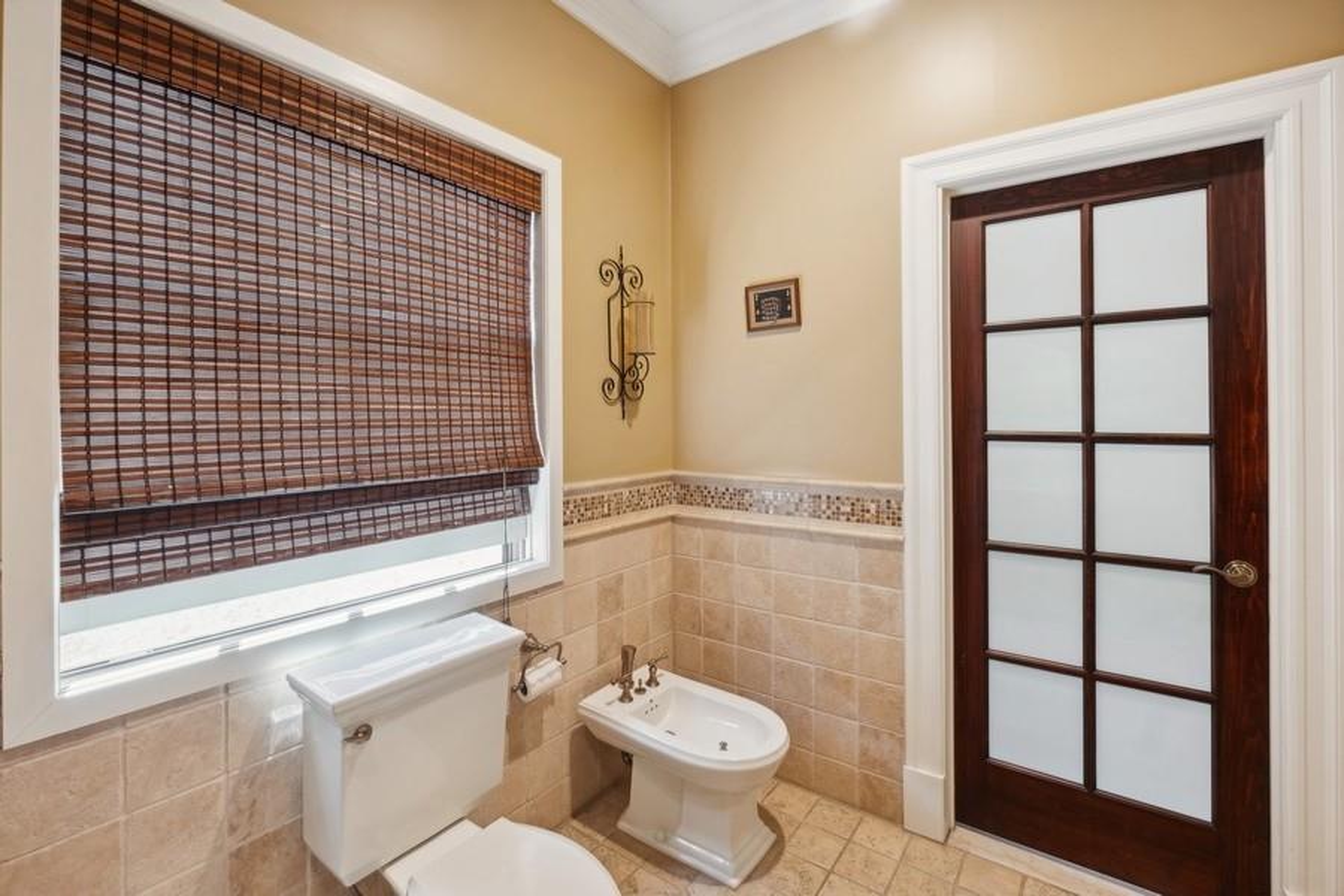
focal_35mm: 15
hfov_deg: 100.4
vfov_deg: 77.3
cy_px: 448
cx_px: 672
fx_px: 560
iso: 320
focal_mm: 10
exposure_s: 1/5
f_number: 8
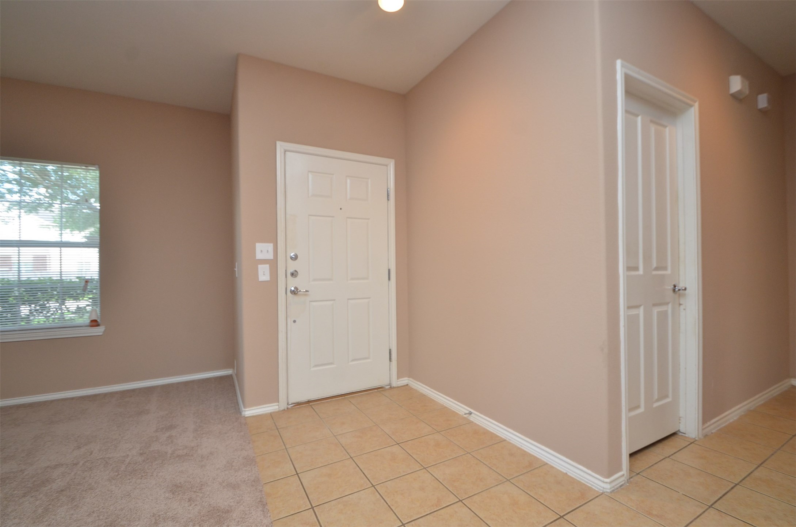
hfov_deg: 100.5
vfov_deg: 77.1
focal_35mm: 15
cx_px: 398
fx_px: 331
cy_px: 264
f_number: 6.3
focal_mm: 10
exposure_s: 1/60
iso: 640
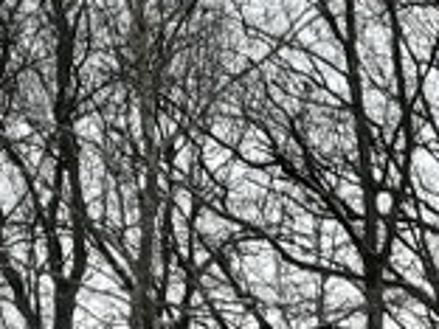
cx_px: 844
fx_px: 2105
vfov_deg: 8.3
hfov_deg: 11.0
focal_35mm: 166
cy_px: 751
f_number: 2.2
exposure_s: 1/50
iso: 64
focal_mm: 3.95
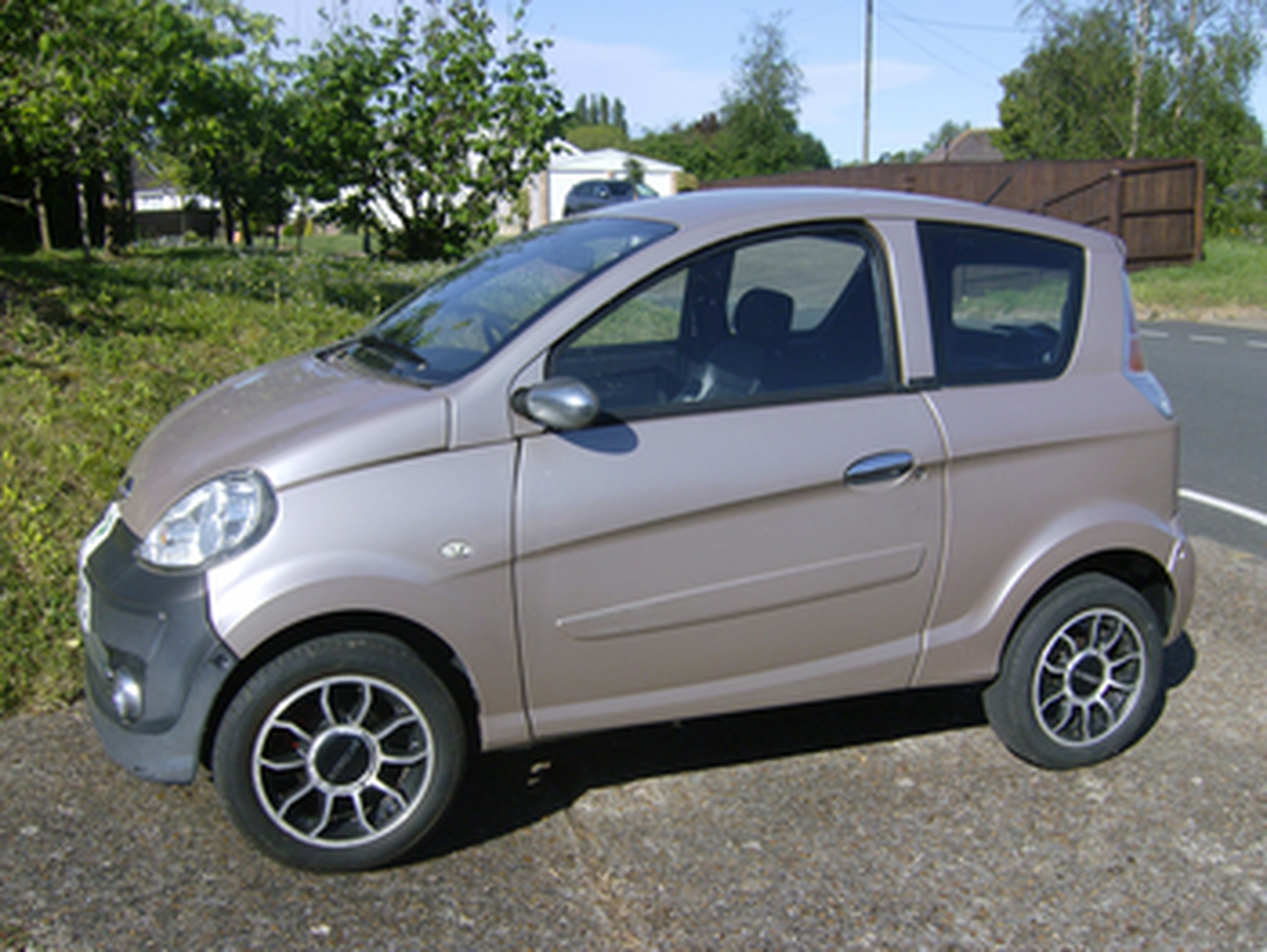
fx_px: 1319
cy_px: 476
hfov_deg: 51.3
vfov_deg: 39.7
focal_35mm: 36
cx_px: 634
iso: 100
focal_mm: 6
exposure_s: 1/738
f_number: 4.7
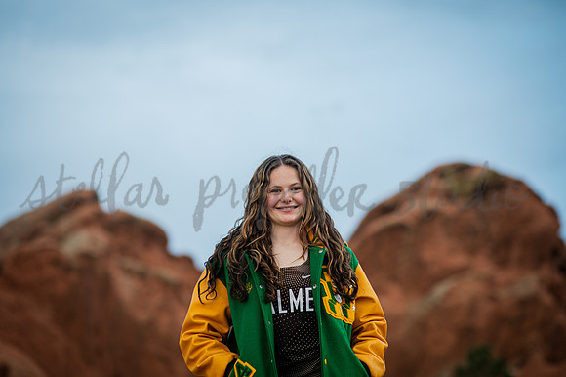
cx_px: 283
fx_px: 1336
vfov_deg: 16.1
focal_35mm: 85
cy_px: 188
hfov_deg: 23.9
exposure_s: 1/500
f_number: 2.2
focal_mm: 85
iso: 800
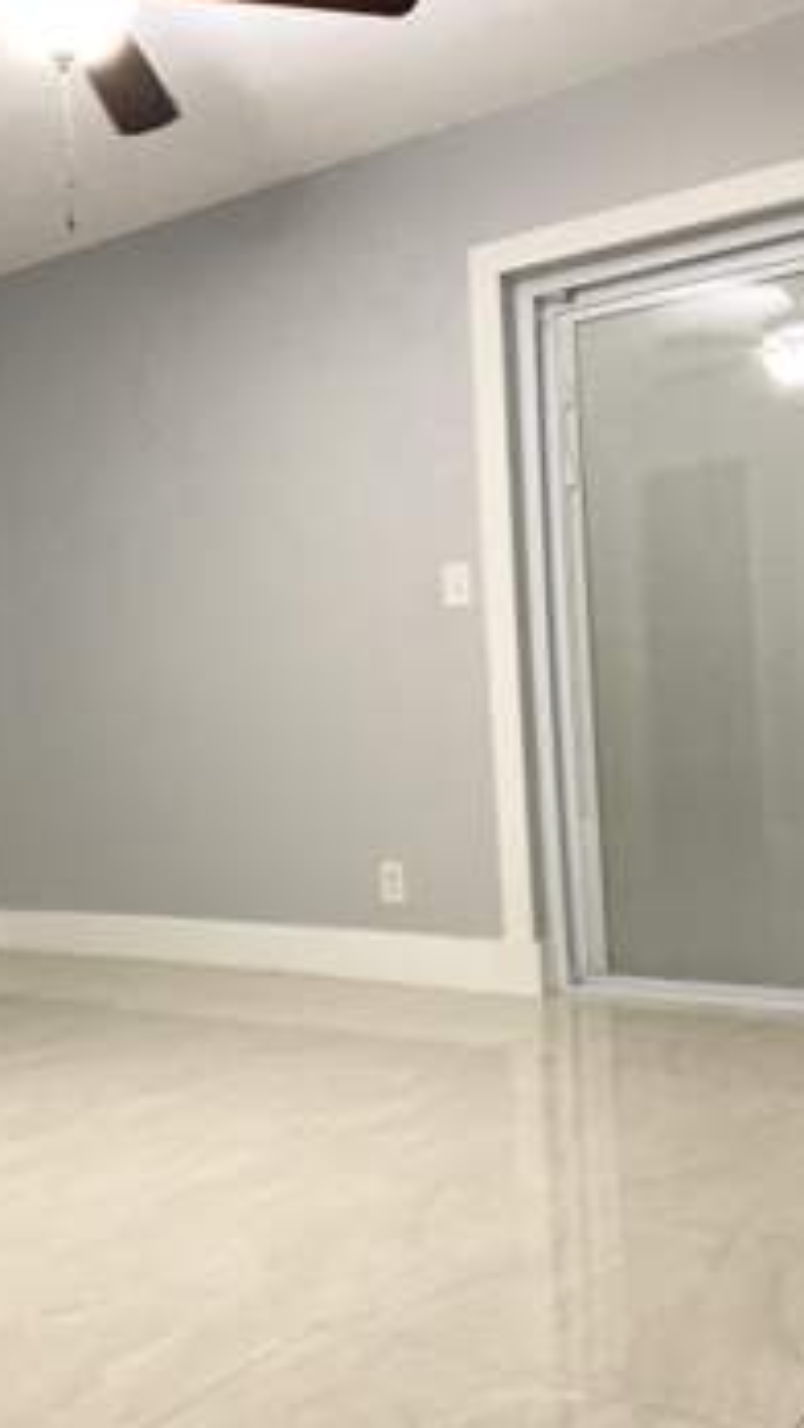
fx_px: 1477
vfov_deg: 51.6
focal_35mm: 39
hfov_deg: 30.3
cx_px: 304
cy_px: 728
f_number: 1.8
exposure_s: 1/40
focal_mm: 4.25
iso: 250
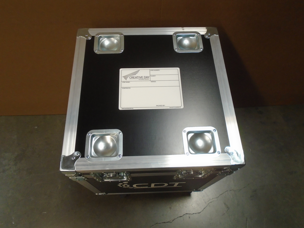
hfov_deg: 67.3
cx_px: 152
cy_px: 114
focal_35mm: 26
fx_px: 228
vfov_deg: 53.1
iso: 250
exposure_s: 1/30
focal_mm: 4.6
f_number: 3.2
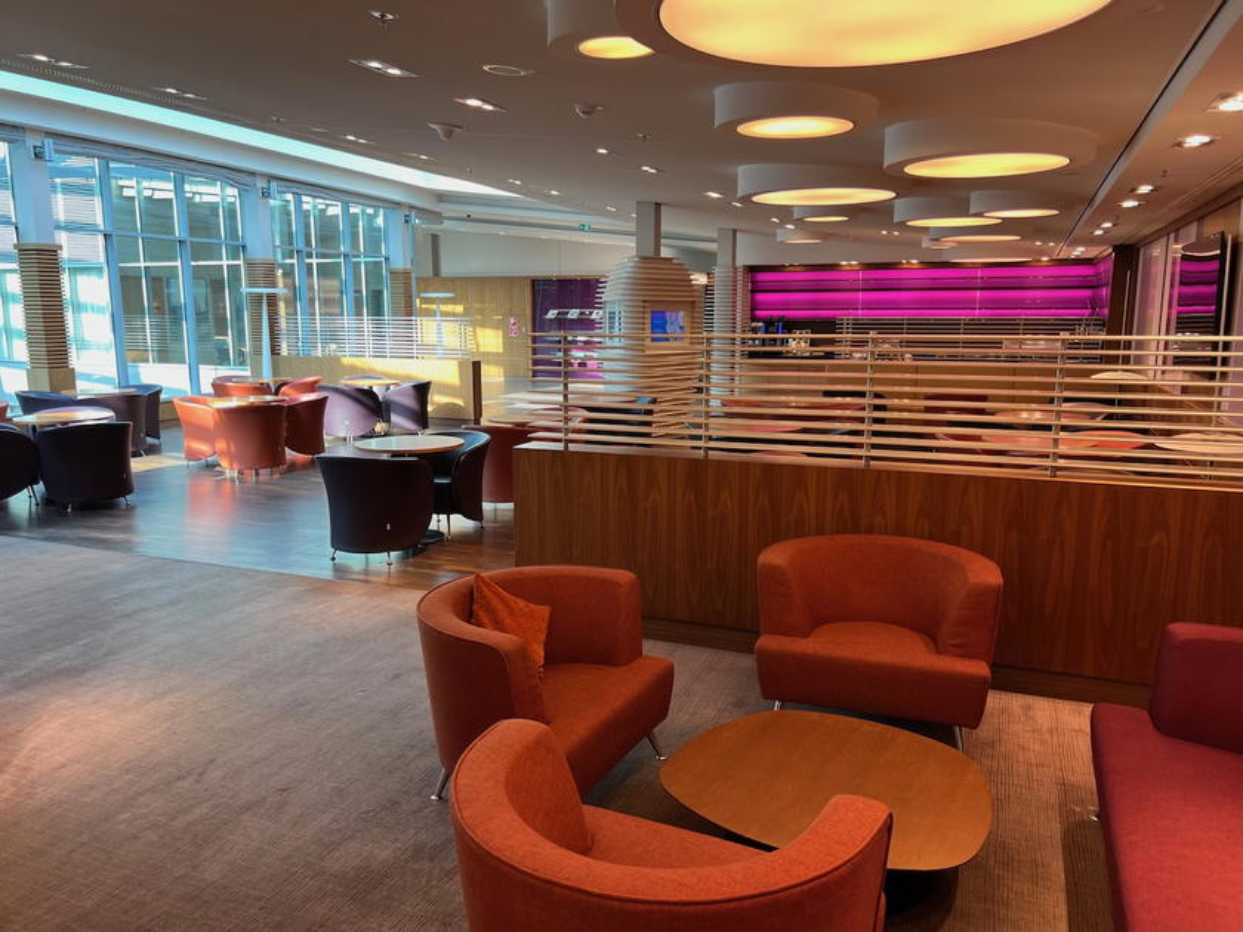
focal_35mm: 26
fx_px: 934
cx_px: 622
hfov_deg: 67.3
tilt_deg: -9.5
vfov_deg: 53.1
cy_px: 466
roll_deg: -0.4
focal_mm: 5.7
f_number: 1.5
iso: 80
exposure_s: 1/100
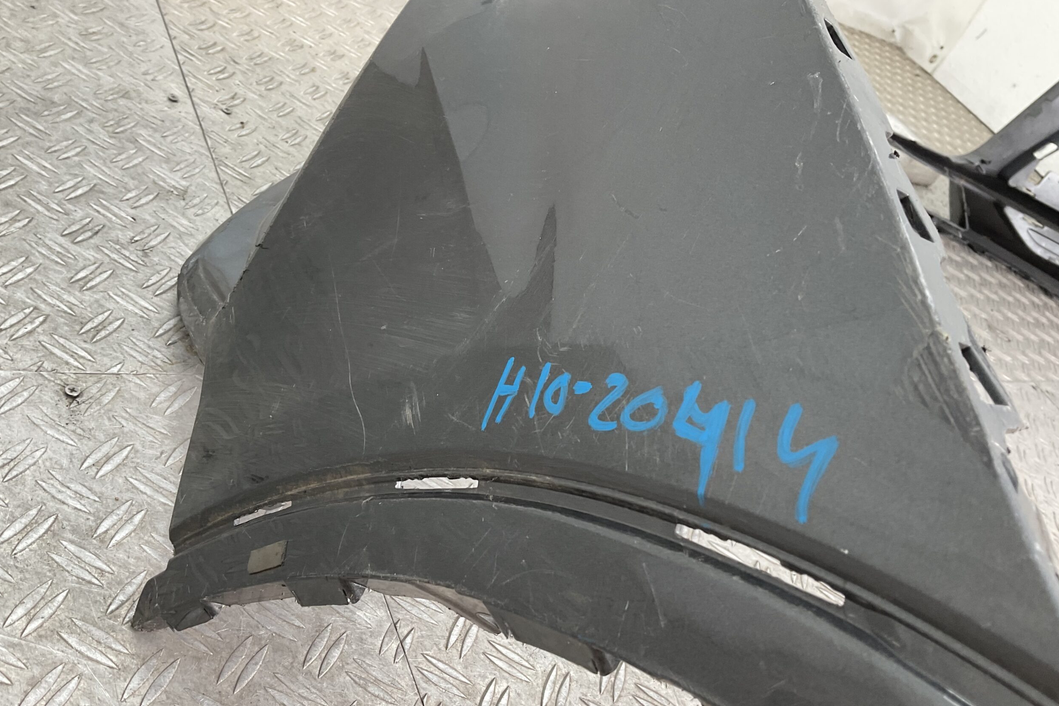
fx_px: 912
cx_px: 527
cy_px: 400
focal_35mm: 31
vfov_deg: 42.2
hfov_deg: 60.3
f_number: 1.8
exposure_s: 1/120
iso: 40
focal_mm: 3
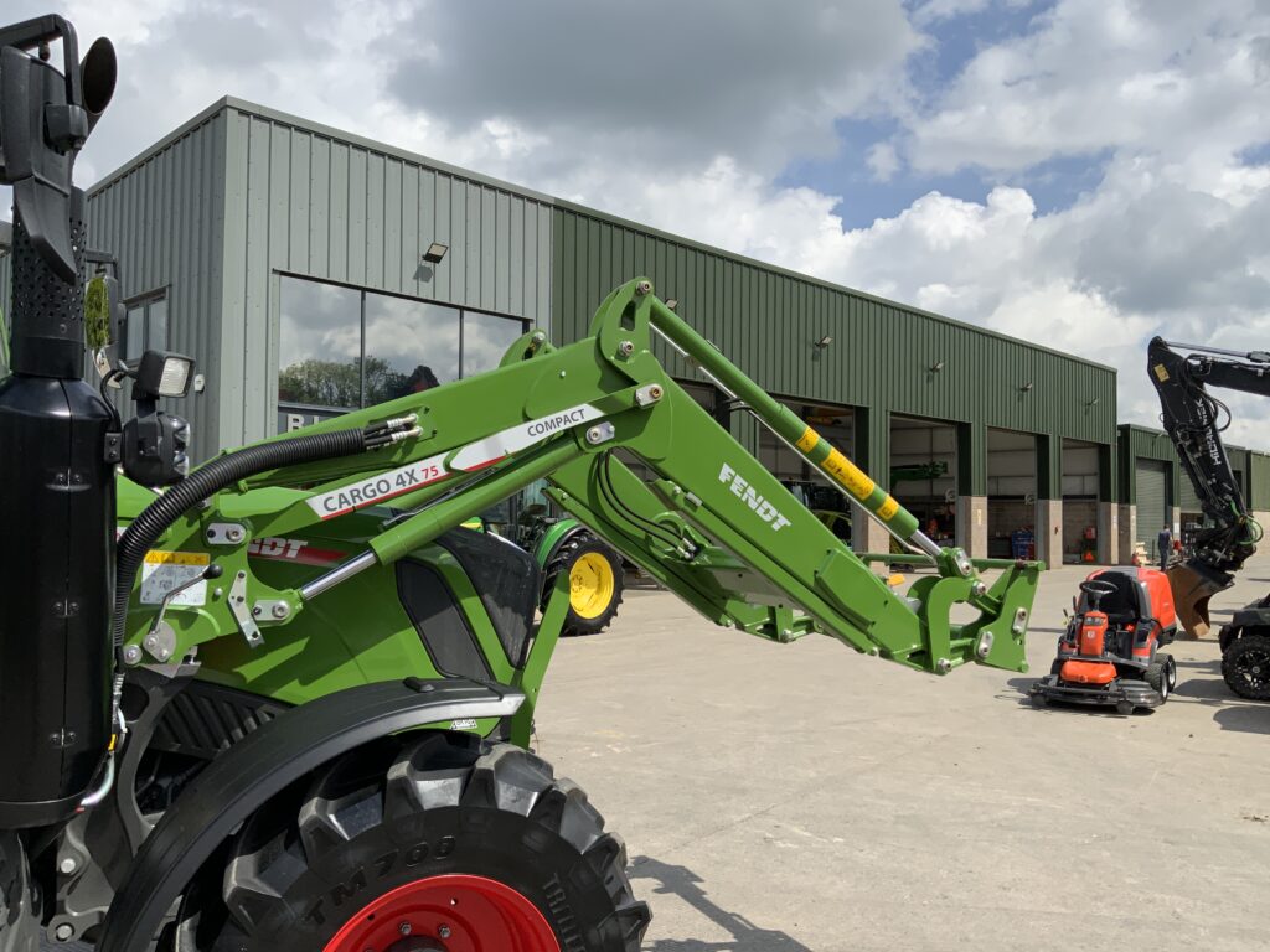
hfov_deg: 61.7
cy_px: 476
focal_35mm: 29
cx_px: 635
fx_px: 1064
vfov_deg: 48.2
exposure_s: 1/2801
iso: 16
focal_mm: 3
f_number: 1.8
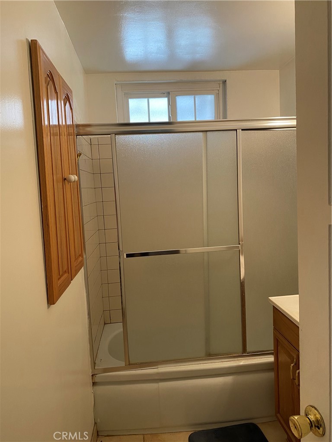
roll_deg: +3.1
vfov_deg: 67.3
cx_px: 166
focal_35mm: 26
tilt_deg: -5.1
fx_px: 332
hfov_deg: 53.1
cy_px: 221
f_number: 1.8
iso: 125
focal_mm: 4.25
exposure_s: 1/60
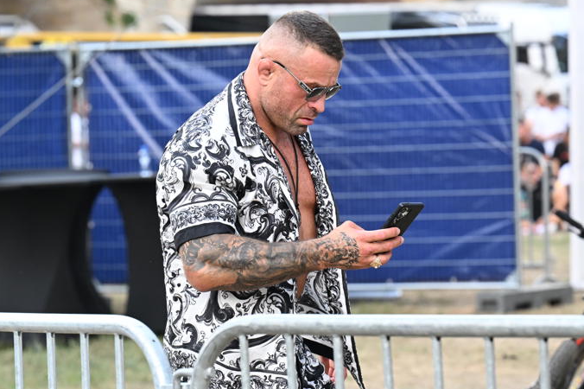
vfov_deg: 7.2
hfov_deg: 10.8
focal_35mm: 191
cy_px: 193
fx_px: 3097
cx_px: 295
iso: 1250
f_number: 5
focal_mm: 125
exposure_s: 1/800
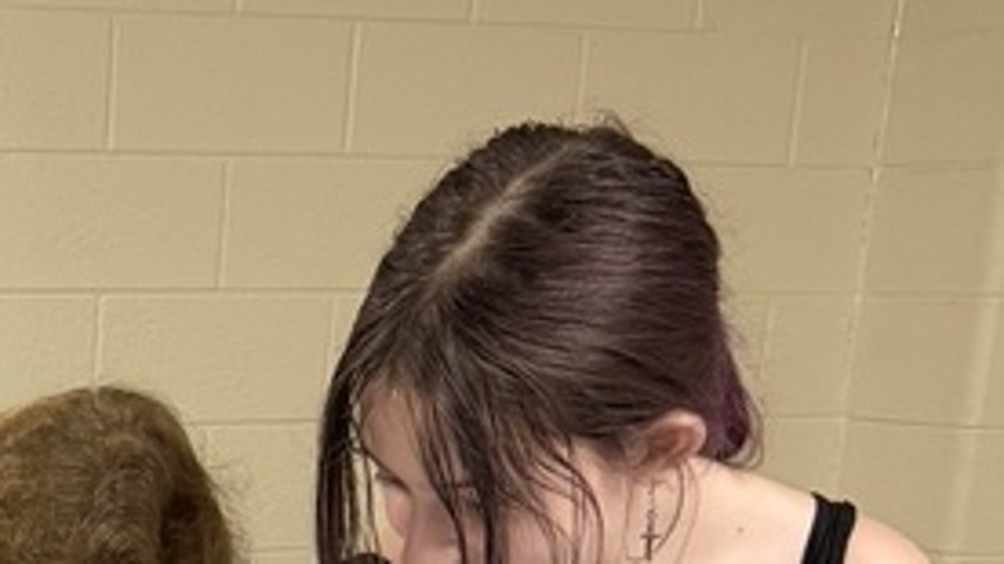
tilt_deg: -16.7
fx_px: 2581
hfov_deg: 20.1
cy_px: 1066
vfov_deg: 11.4
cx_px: -324
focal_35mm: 97
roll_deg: -0.7
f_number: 1.78
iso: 320
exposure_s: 1/60
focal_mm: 6.76
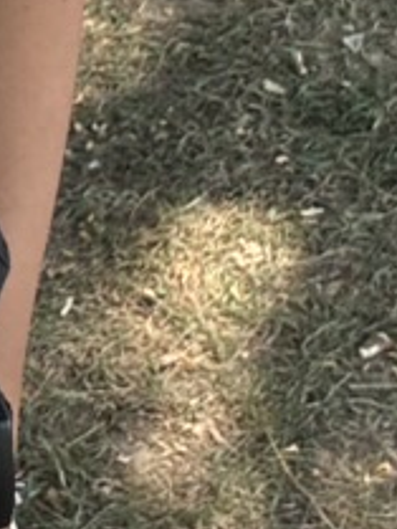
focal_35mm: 147
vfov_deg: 11.9
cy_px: -562
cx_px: -359
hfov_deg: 9.5
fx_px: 2246
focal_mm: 2.69
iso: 40
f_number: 1.9
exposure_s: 1/122
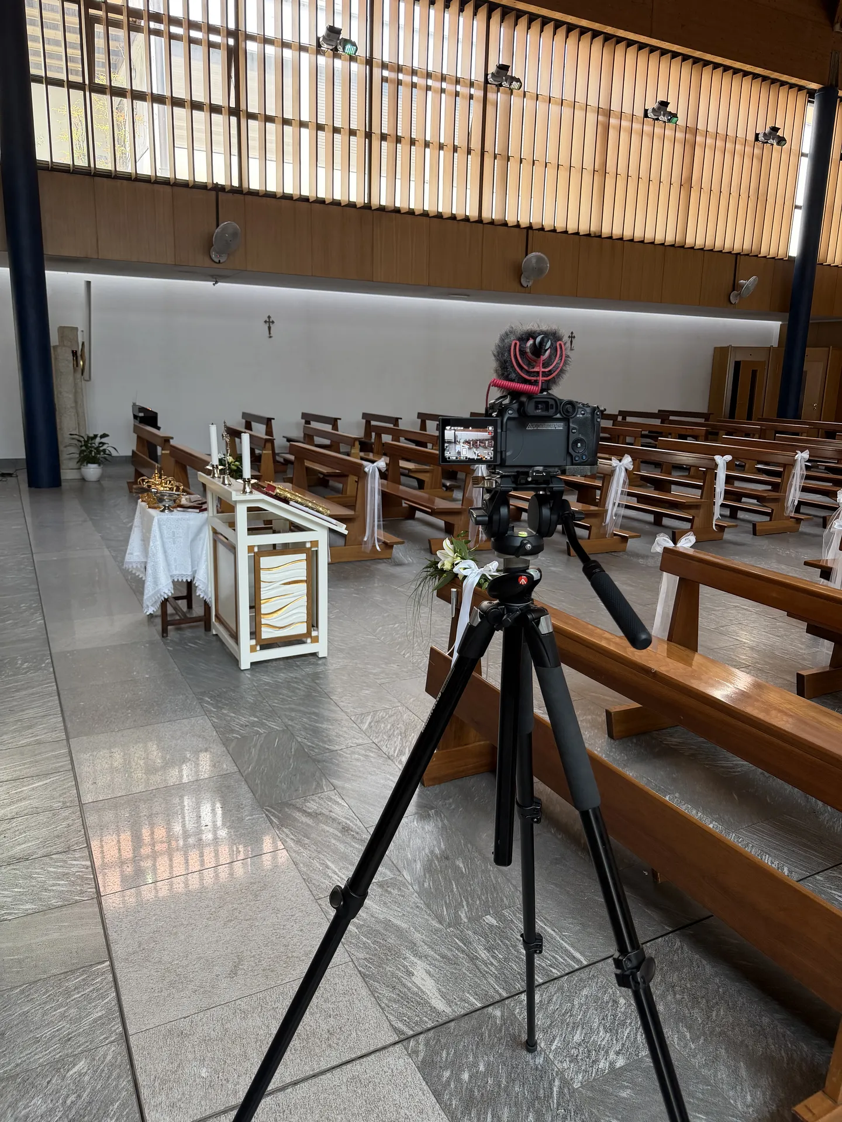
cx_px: 421
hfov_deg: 56.8
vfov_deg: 71.6
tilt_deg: -12.6
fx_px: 778
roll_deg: -0.5
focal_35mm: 24
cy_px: 561
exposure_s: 1/121
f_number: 1.78
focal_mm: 6.76
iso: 160
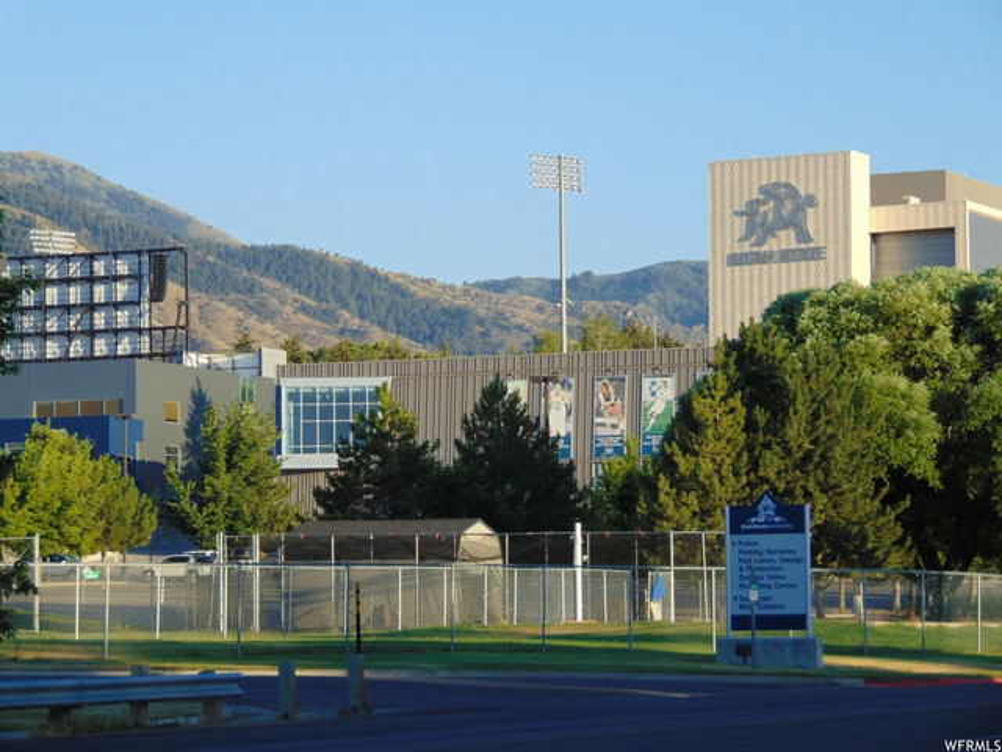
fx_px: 4747
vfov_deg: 9.1
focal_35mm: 164
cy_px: 376
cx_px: 501
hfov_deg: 12.0
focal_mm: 29.5
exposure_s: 1/320
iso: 80
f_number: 4
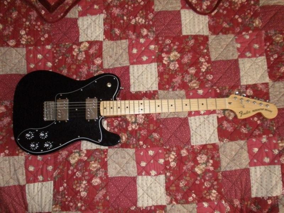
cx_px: 142
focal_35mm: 37
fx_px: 304
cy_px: 106
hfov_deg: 50.1
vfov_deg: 38.7
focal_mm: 6.6
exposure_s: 1/30
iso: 200
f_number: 3.5
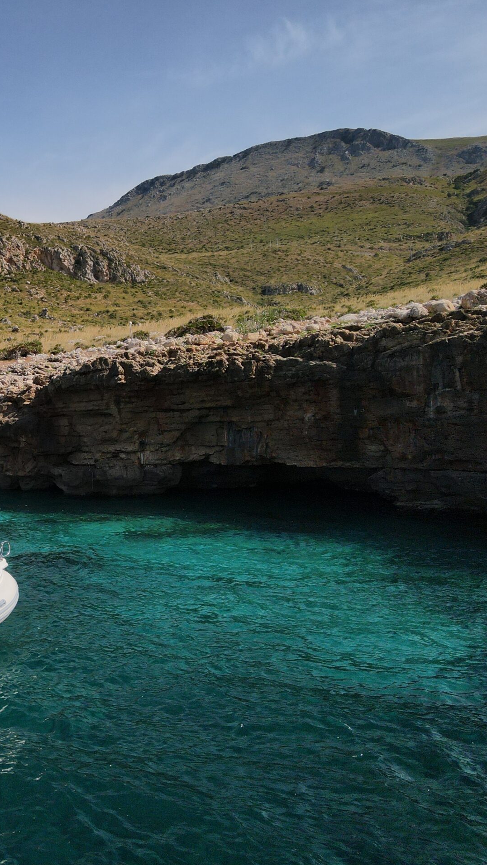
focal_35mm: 35
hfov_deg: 30.7
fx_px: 803
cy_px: 431
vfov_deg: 56.6
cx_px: -26
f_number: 2.8
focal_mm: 4.5
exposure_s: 1/725
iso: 100
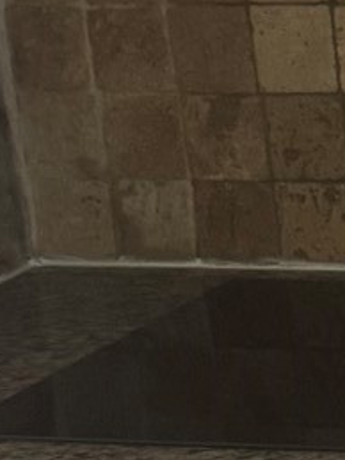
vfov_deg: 10.4
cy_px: 252
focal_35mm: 190
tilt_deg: -14.7
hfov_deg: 7.3
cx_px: 870
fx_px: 2527
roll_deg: +3.4
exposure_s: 1/60
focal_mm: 6.76
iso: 320
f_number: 1.78
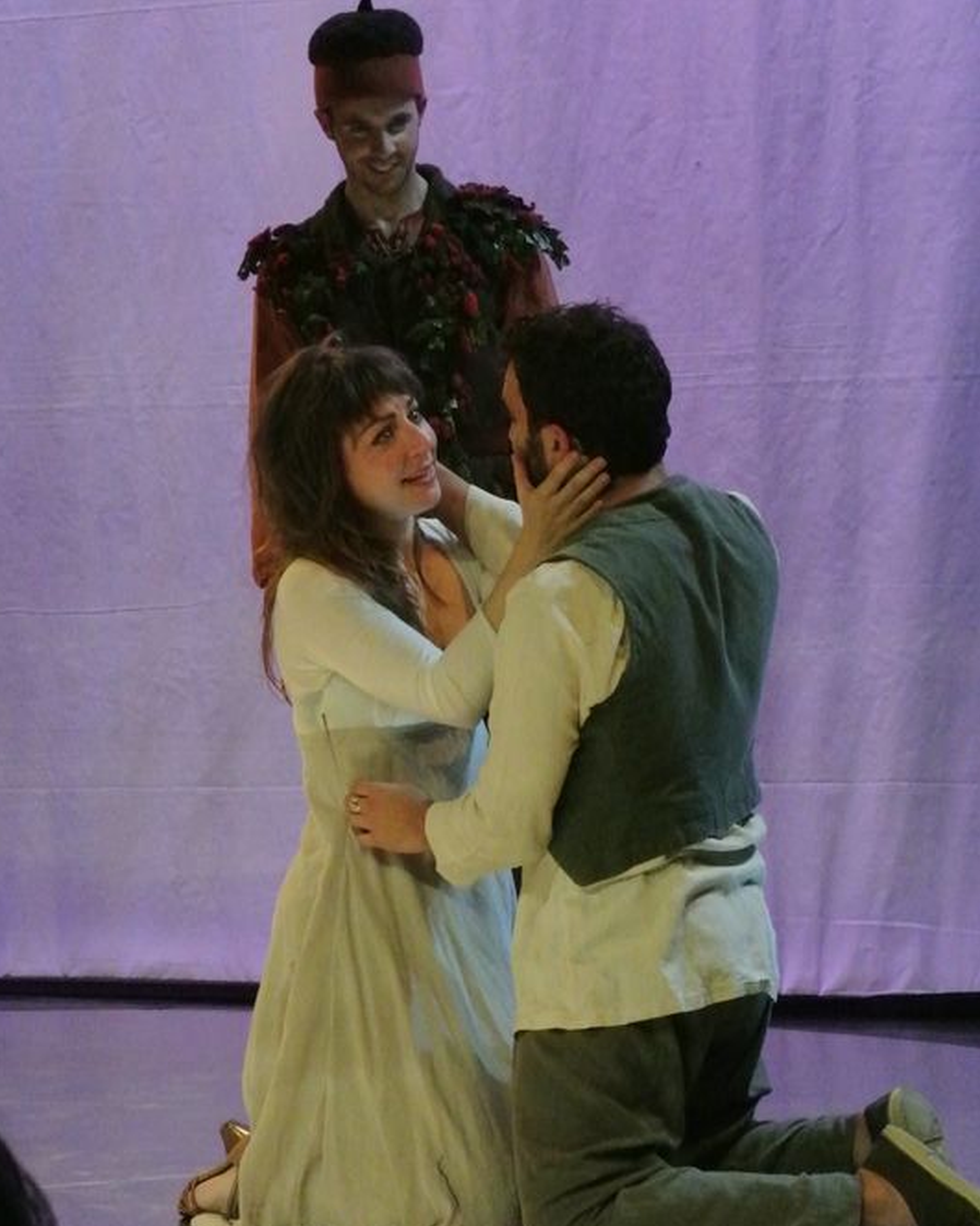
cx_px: 486
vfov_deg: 13.3
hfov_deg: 10.6
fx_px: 5258
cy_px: 648
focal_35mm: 145
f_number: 11
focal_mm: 47.5
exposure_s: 1/80
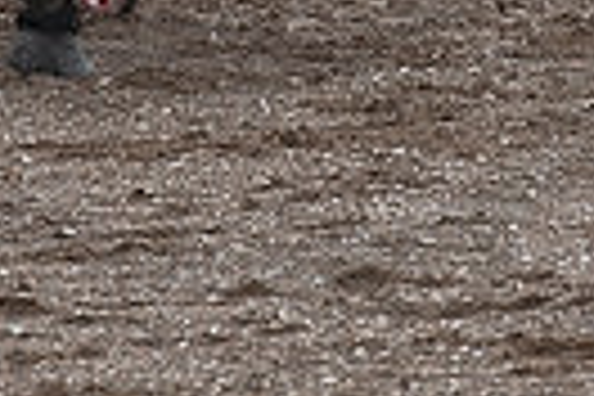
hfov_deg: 2.7
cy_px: -304
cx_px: 230
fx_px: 12572
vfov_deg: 1.8
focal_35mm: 762
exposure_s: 1/1000
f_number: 5.6
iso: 500
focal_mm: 200
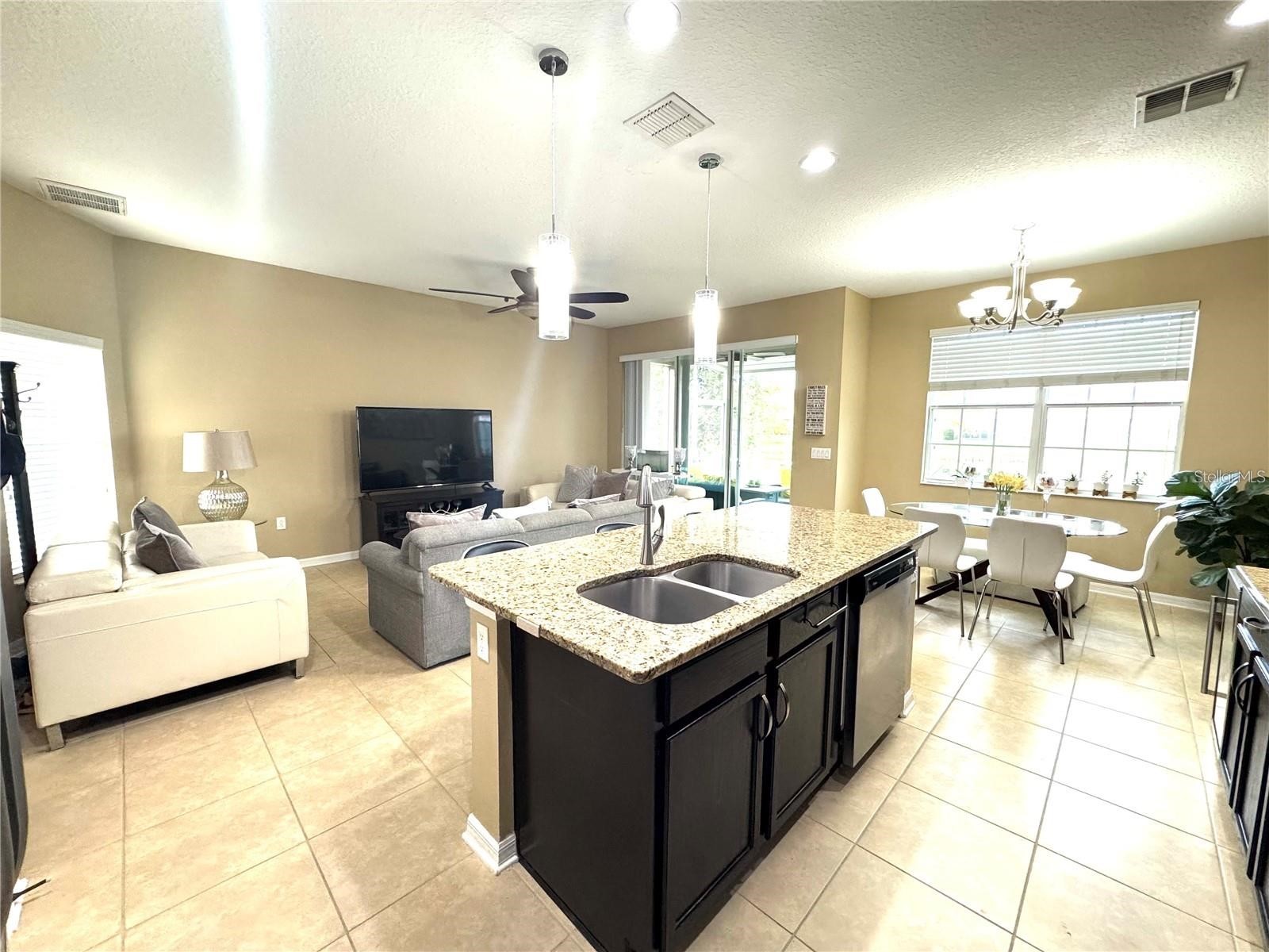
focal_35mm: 14
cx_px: 634
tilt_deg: -6.7
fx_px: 513
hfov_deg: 102.1
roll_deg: -0.6
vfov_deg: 85.7
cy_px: 476
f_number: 2.2
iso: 250
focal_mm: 2.22
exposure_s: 1/120
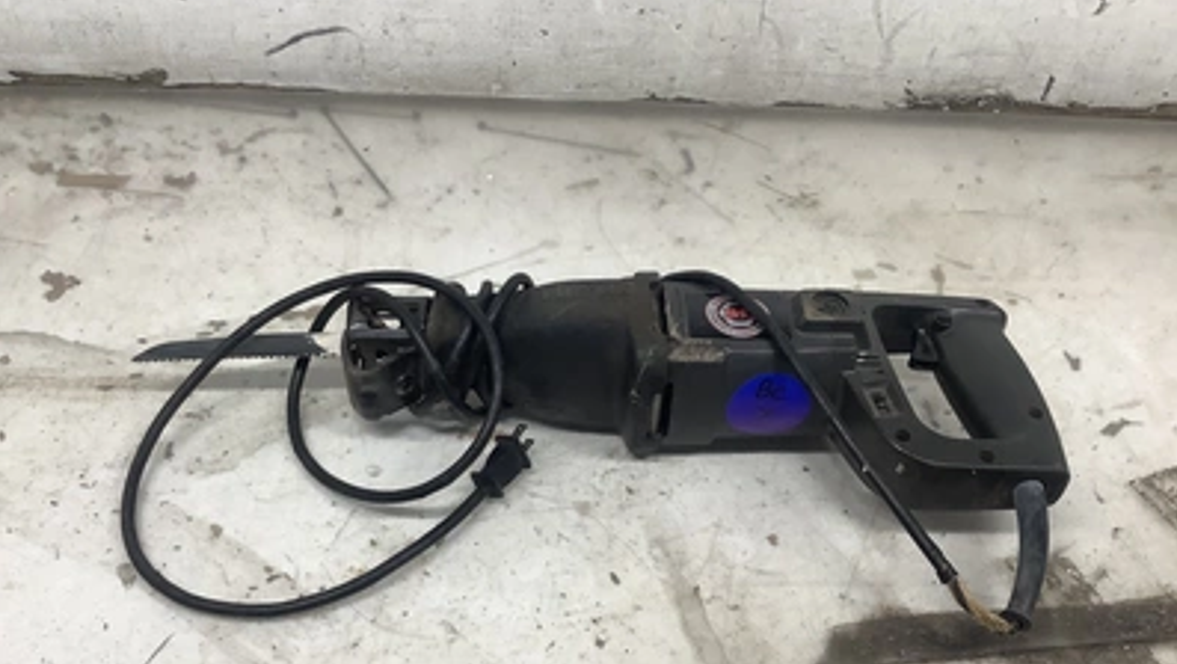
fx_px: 1062
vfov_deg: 34.5
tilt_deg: -45.6
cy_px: 427
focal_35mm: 34
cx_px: 590
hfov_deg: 58.0
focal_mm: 3.3
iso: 80
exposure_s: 1/120
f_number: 2.4
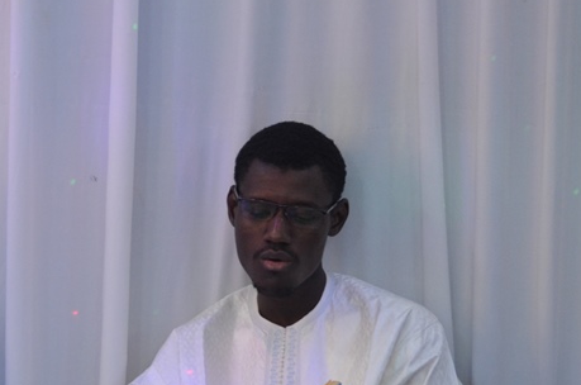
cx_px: 71
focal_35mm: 234
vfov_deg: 5.8
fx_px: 3769
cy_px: 232
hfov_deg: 8.8
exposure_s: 1/125
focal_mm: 70
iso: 1250
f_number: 4
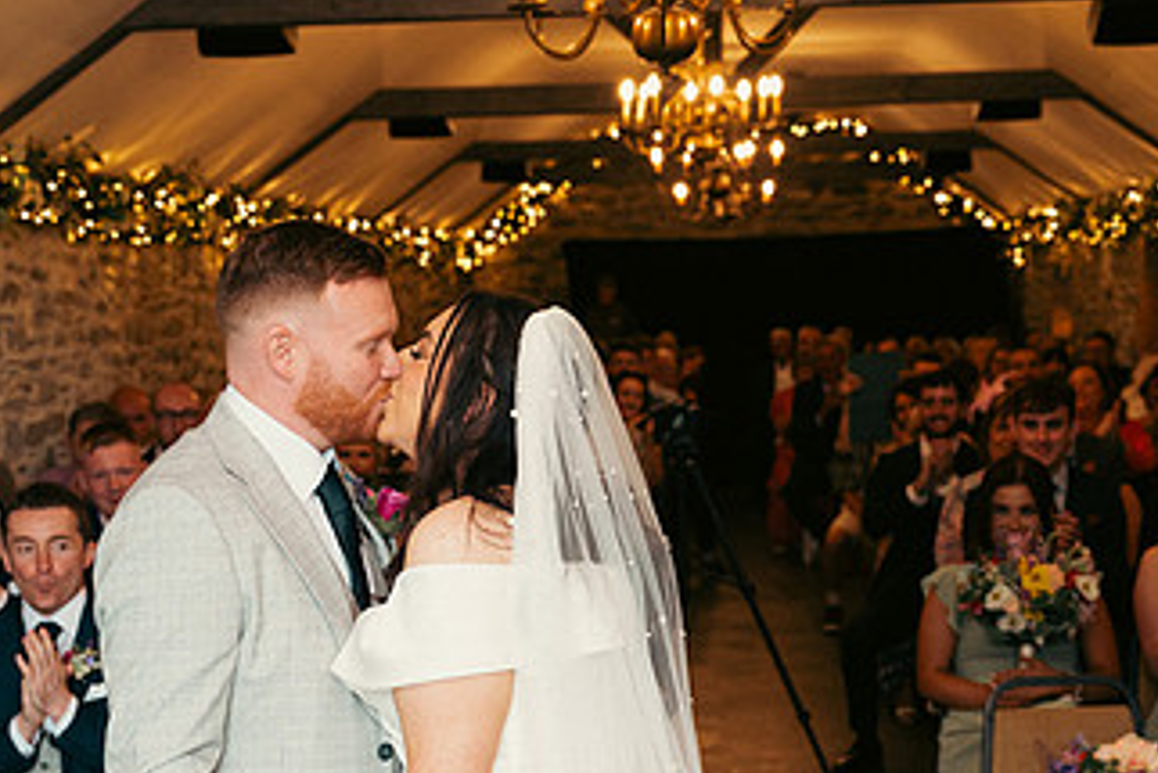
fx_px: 2317
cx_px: 572
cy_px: 606
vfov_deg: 18.8
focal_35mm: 72
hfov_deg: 28.1
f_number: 3.5
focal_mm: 40
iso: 800
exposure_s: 1/160
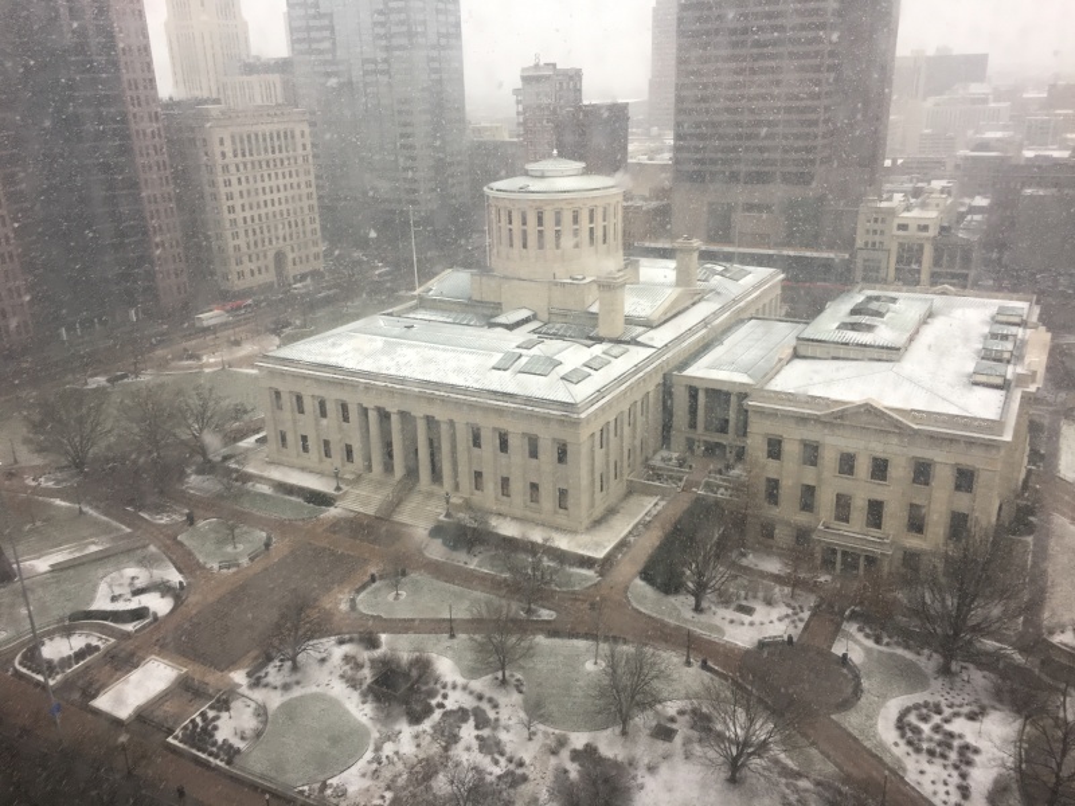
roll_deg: +1.8
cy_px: 403
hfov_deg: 61.7
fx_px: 901
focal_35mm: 29
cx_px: 538
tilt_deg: -19.1
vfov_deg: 48.2
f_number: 2.2
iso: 32
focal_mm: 4.15
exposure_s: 1/120
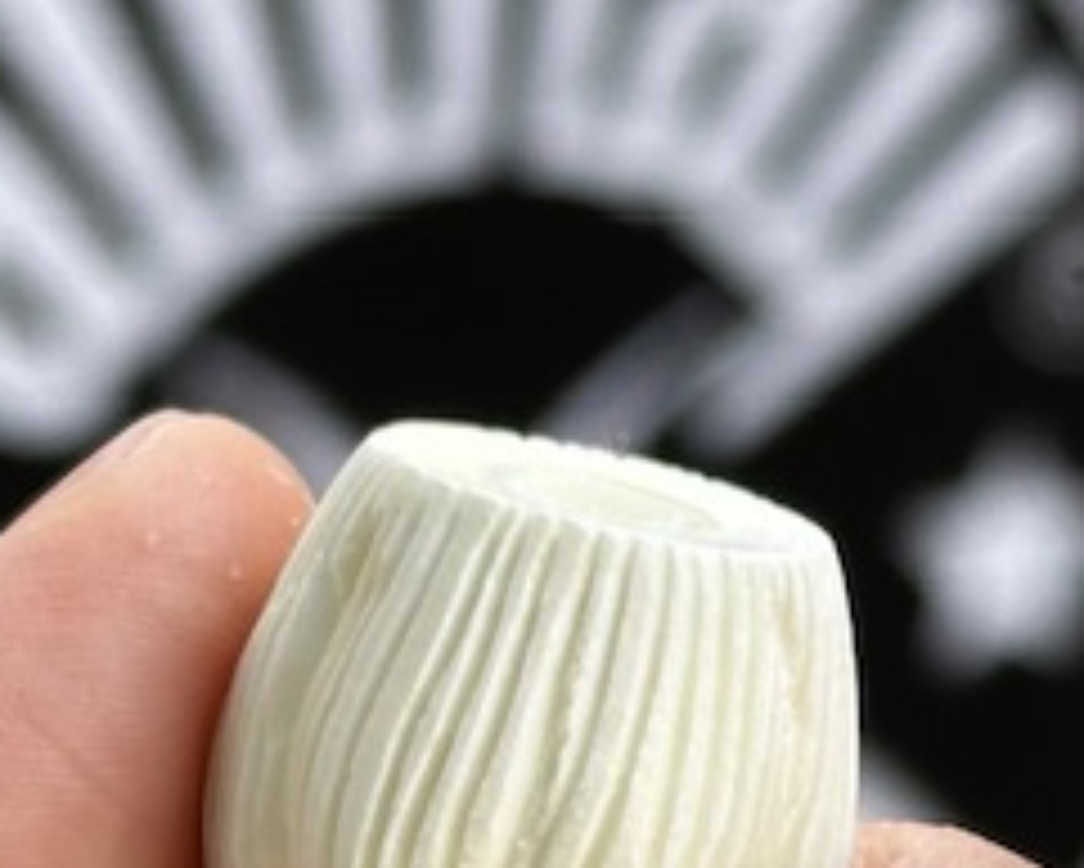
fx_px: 7992
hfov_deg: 7.8
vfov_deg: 6.2
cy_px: 1115
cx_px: 796
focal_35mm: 249
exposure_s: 1/308
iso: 64
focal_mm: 6.86
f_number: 1.78
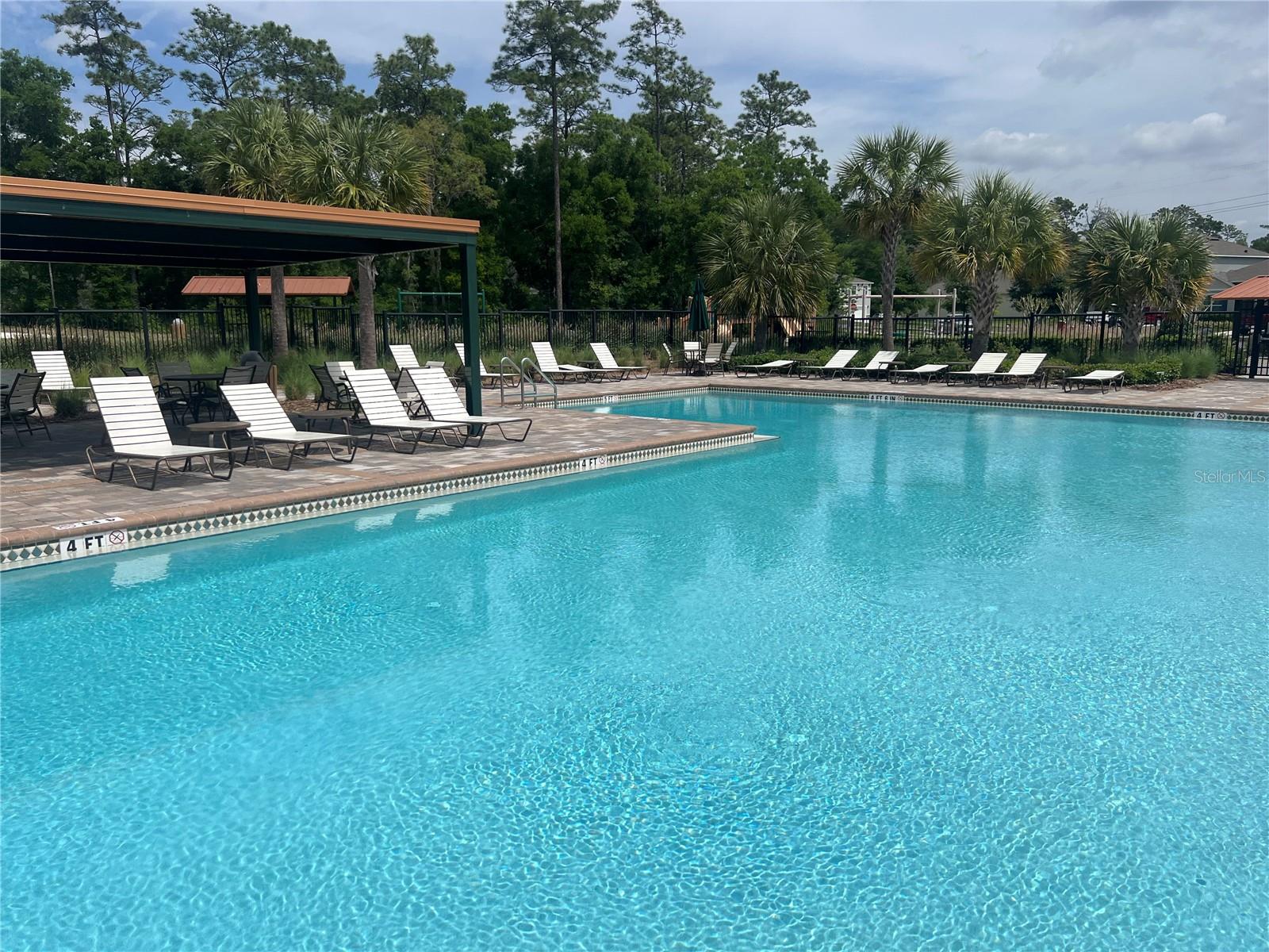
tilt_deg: -9.1
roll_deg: +1.3
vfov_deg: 53.1
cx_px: 634
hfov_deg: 67.3
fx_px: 953
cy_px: 476
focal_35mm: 26
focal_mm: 5.7
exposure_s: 1/11364
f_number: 1.5
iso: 50
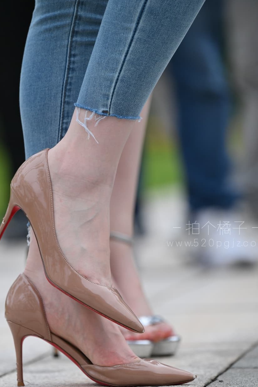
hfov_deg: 4.7
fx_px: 3127
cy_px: 219
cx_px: 98
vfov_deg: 7.1
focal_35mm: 291
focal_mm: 200
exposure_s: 1/250
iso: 450
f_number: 3.5
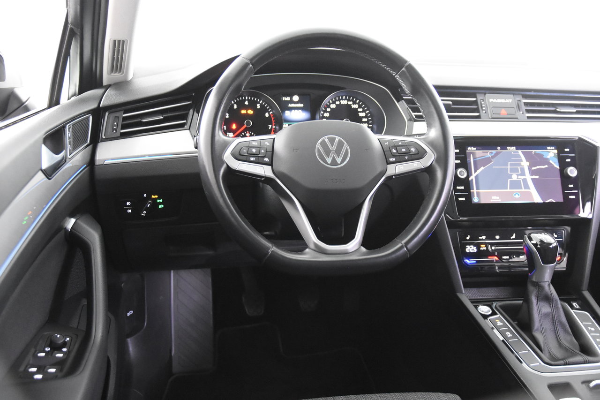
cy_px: 200
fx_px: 600
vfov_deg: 36.9
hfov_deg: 53.1
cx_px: 300
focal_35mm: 36
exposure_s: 1/40
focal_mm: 24
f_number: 3
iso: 6400
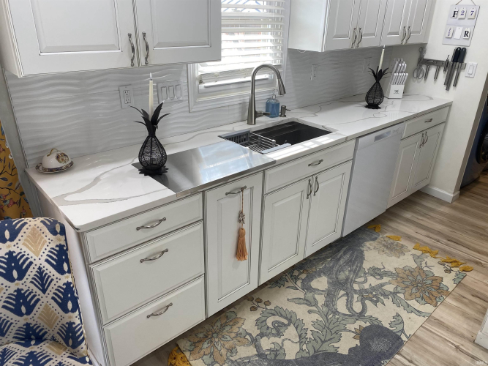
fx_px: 366
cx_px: 244
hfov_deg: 67.3
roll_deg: -0.8
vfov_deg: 53.0
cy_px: 183
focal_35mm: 26
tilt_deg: -23.8
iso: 64
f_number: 1.8
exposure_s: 1/120
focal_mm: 4.25
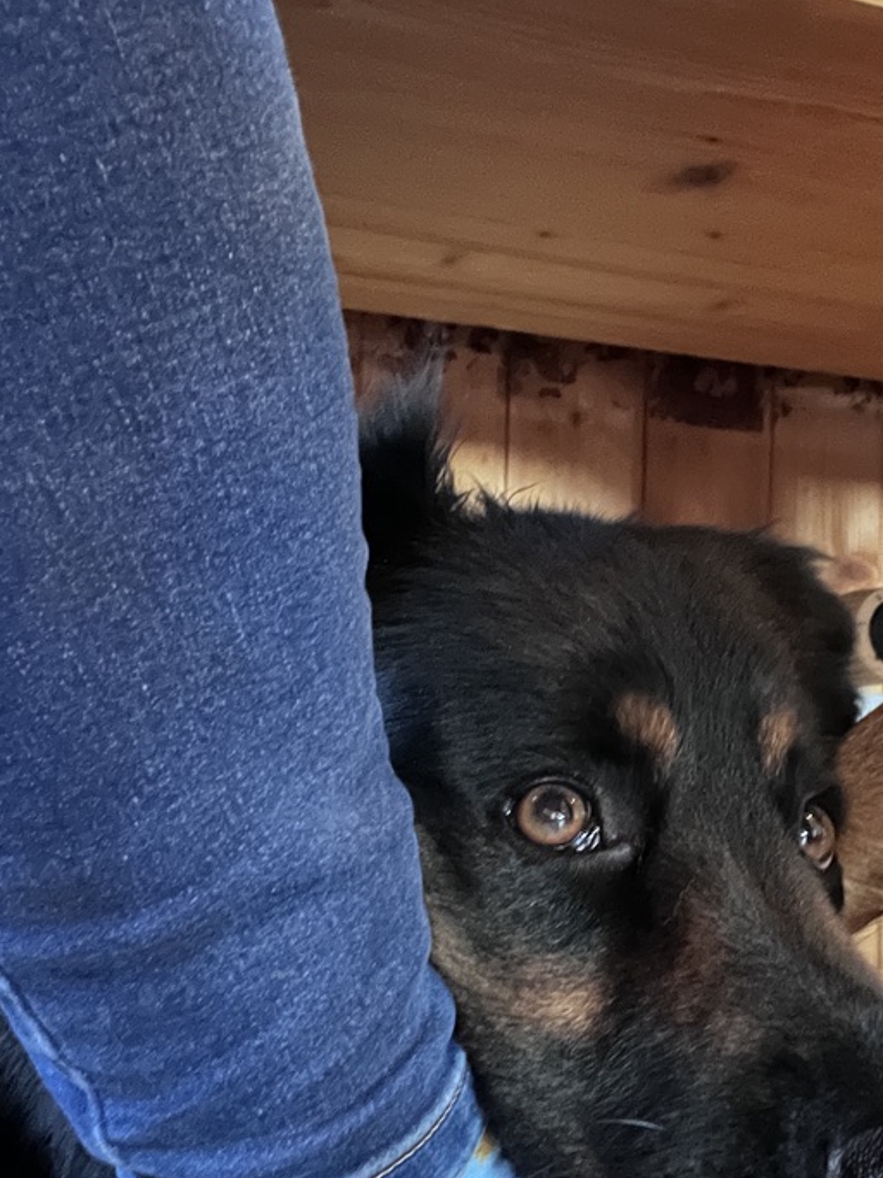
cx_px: 636
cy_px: 723
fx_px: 1531
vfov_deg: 41.8
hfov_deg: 31.7
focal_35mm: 45
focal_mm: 2.71
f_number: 2.2
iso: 1250
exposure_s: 1/15
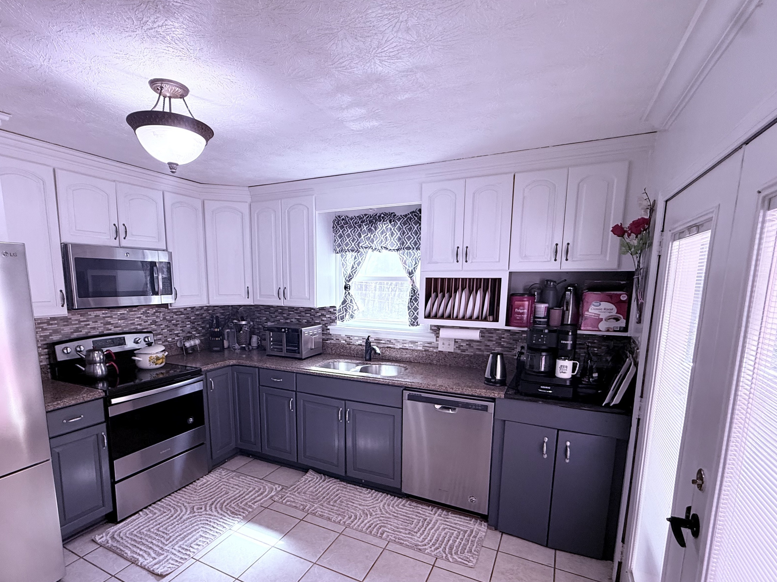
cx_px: 355
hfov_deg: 87.5
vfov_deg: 71.0
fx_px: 404
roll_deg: -0.2
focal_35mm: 18
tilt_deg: -9.1
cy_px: 345
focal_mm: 2.22
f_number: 2.2
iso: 200
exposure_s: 1/120
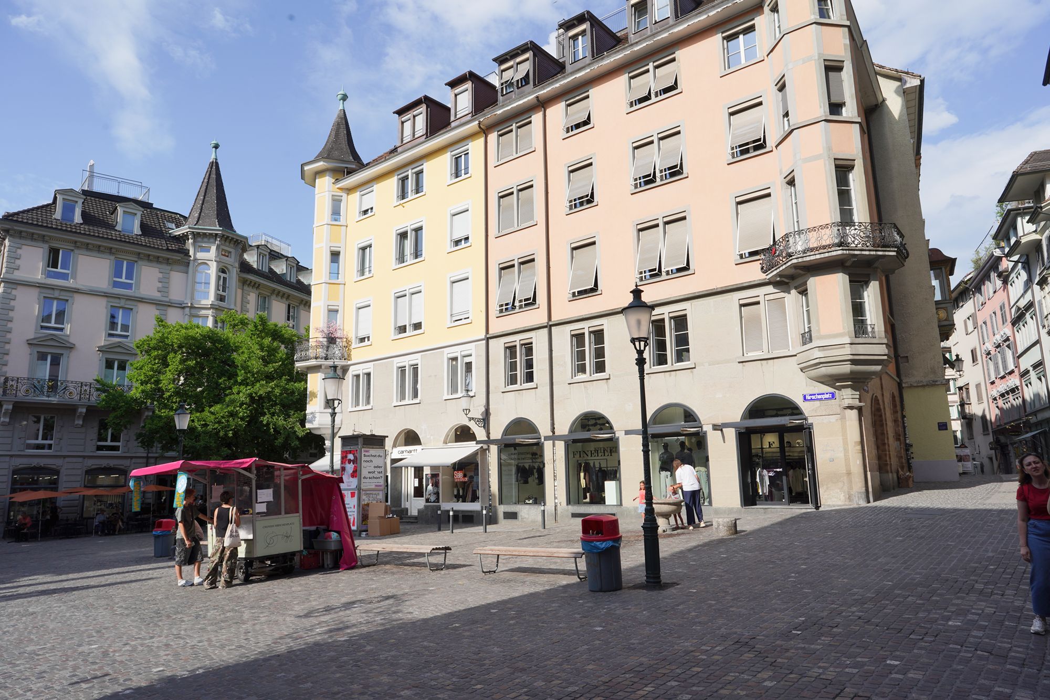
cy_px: 350
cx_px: 525
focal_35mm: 24
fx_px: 700
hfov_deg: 73.7
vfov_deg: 53.1
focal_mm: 24
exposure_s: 1/100
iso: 100
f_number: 14
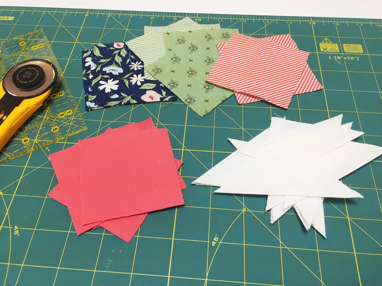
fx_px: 320
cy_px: 143
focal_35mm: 29
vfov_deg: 48.2
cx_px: 191
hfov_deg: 61.7
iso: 40
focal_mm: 4.2
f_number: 2.2
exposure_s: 1/33
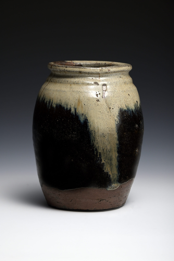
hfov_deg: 4.6
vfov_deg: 6.9
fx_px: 2172
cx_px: 87
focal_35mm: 300
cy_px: 130
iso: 280
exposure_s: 1/180
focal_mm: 300
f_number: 22
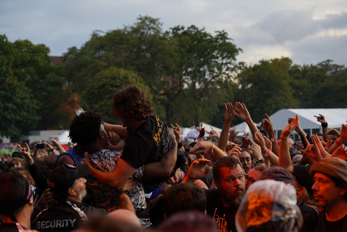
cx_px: 174
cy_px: 116
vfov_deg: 17.1
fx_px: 771
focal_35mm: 80
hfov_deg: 25.4
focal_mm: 80
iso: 100
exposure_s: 1/100
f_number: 4.5
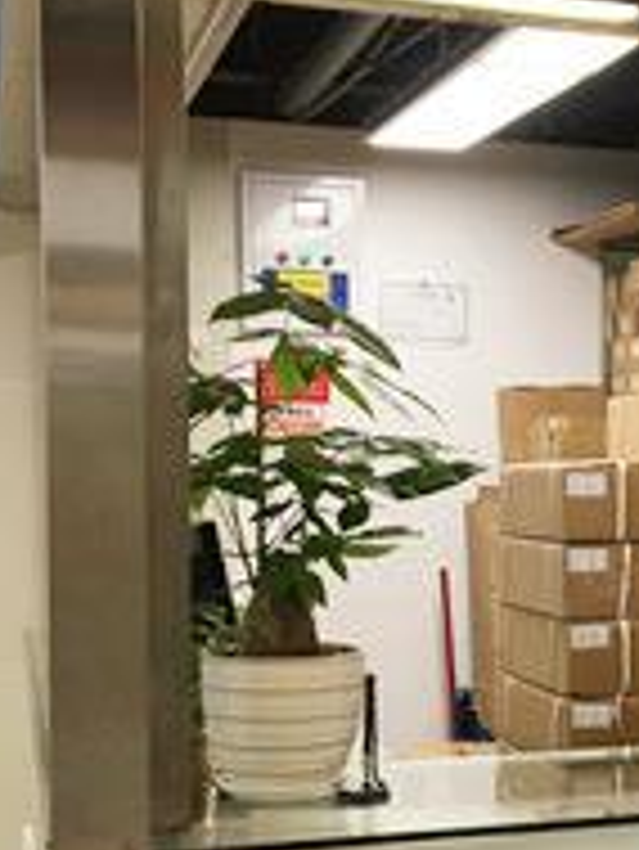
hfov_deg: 20.1
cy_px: 553
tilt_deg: -2.5
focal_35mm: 69
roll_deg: -0.2
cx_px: 745
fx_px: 1696
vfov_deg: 28.0
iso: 40
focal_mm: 4.15
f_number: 2.2
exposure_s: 1/33
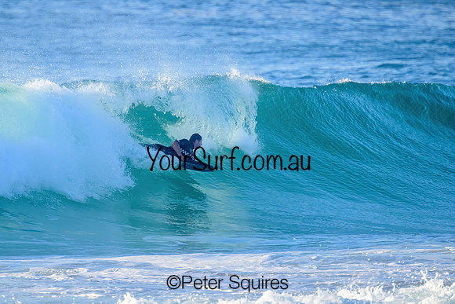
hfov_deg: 2.2
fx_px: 11774
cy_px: 136
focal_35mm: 931
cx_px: 195
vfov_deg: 1.5
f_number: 11
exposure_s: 1/1600
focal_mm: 800
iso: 2000
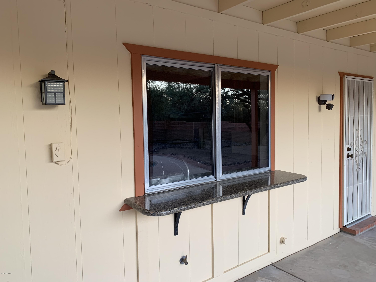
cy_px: 141
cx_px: 188
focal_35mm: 26
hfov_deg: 67.3
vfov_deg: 53.1
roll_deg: +2.6
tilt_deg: -3.7
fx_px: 282
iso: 100
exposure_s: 1/121
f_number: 1.8
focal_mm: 4.25
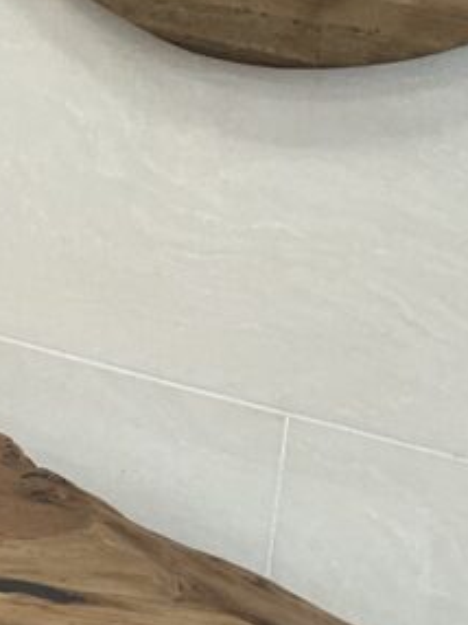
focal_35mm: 104
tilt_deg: -36.9
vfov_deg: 17.5
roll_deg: +0.0
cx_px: -92
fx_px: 1878
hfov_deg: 13.8
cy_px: 854
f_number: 1.8
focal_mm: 3
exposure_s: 1/100
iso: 40
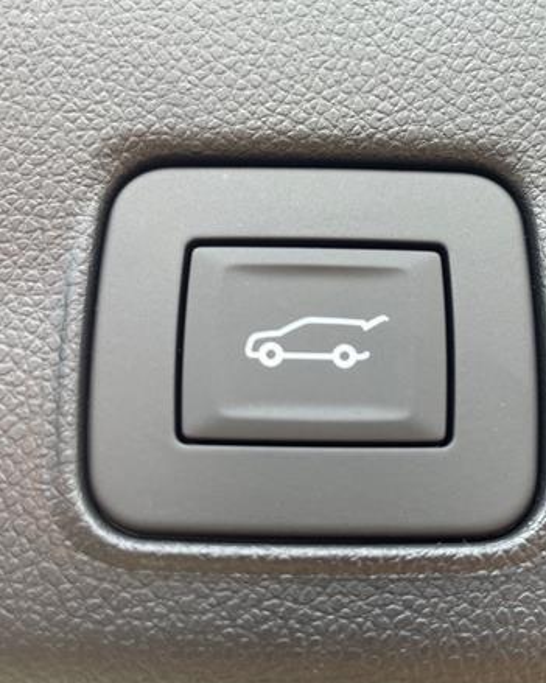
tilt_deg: +32.6
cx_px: 324
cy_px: 349
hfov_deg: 40.0
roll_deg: +0.5
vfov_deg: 49.1
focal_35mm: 37
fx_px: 748
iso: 32
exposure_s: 1/179
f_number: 1.6
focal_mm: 4.2
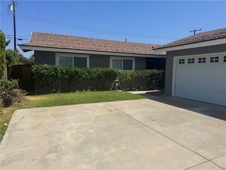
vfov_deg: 56.8
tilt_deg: -5.2
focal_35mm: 24
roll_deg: -1.3
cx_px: 113
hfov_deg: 71.6
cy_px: 85
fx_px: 157
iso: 80
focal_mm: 6.76
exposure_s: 1/6410
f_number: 1.78
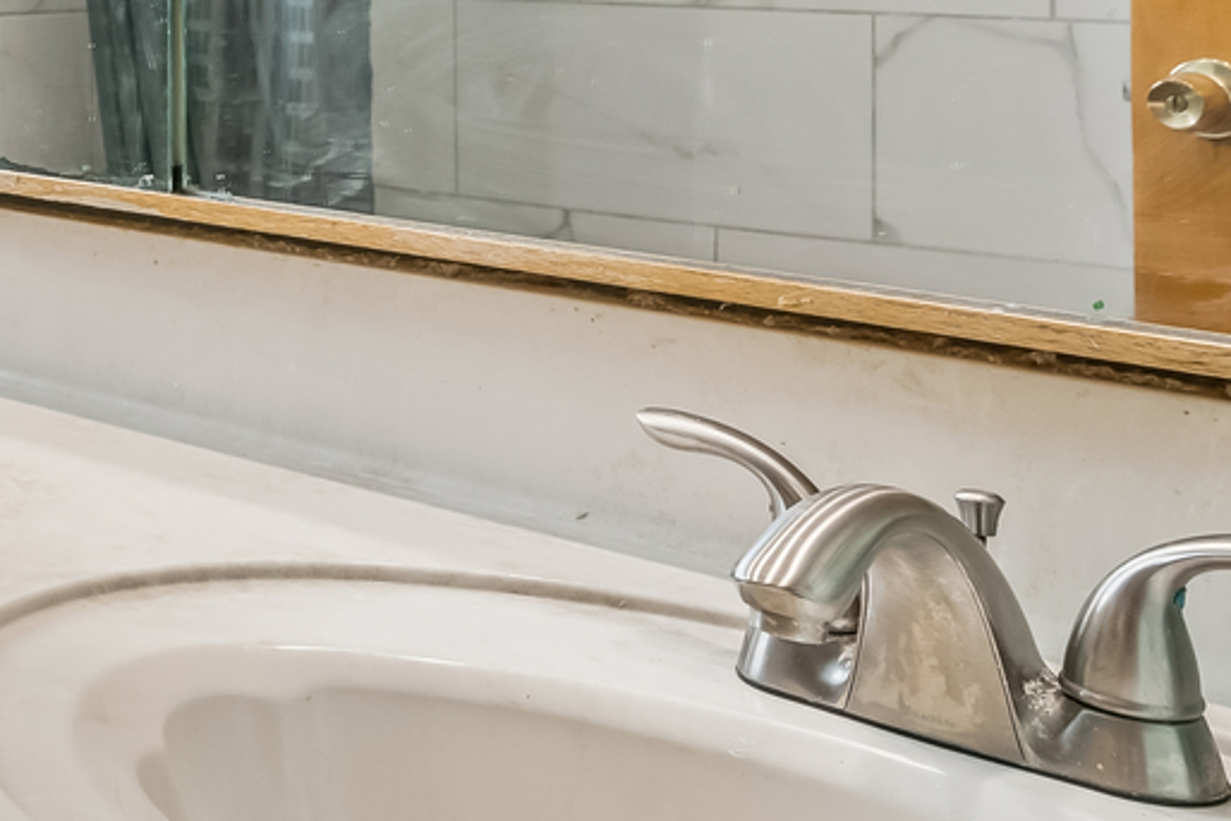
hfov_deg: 25.6
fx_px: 2155
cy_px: -43
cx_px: -510
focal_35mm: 63
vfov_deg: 20.7
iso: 400
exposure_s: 1/125
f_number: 8
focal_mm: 20
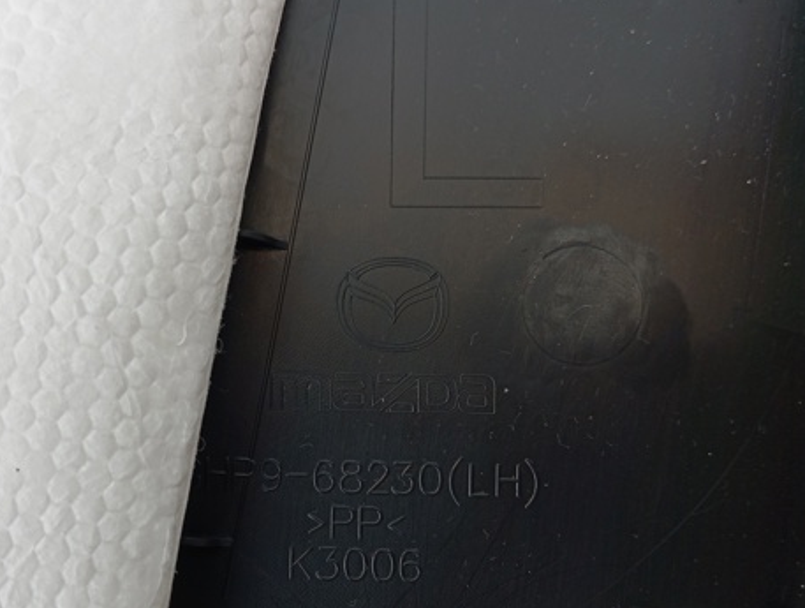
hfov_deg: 47.2
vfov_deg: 36.7
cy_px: 388
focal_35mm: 39
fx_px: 909
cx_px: 283
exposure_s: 1/136
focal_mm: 4.22
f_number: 1.8
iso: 57
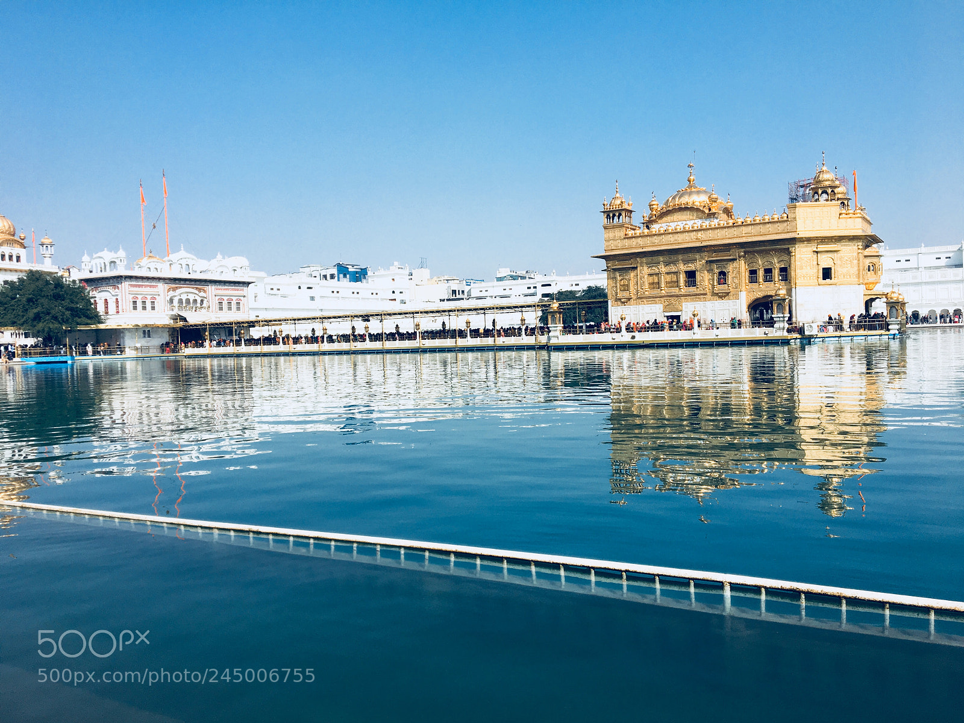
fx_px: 808
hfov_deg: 61.7
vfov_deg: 48.2
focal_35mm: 29
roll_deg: +1.7
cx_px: 482
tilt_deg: -0.8
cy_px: 362
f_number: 2.2
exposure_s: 1/1972
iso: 25
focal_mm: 4.15
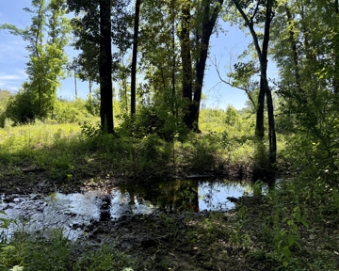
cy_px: 138
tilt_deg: -1.3
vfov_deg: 54.9
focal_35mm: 26
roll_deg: -1.7
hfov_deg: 66.0
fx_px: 261
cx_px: 160
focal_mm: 6.76
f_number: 1.78
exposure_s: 1/1292
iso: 100
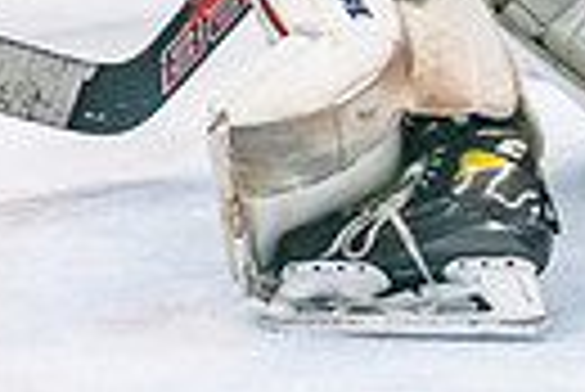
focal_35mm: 400
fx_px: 6507
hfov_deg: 5.1
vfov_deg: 3.4
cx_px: 16
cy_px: -685
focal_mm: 71
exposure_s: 1/1250
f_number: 2.8
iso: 3200
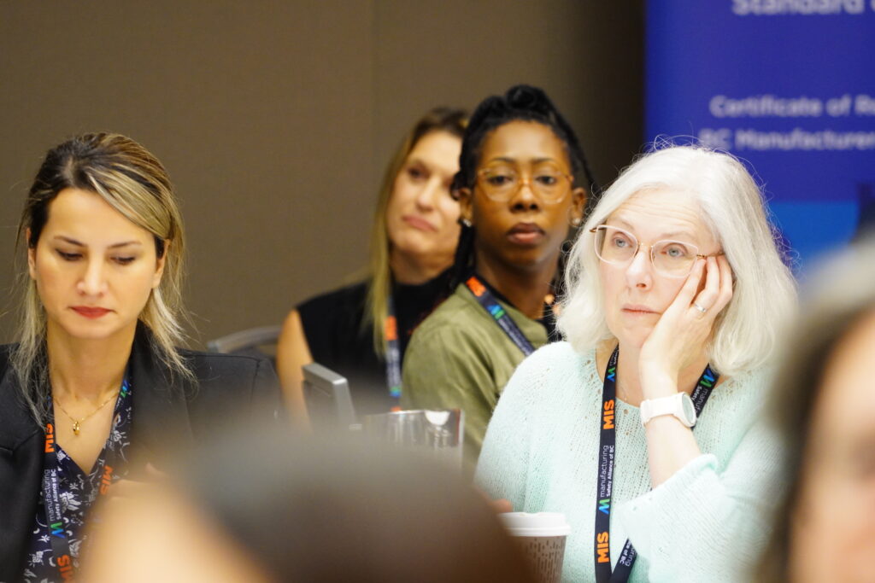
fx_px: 7292
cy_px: 292
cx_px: 438
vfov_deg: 4.6
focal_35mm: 300
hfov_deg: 6.9
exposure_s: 1/50
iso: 2000
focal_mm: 200
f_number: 4
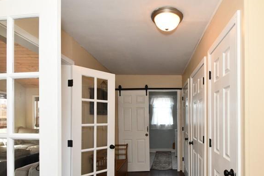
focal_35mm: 21
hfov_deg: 79.3
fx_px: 154
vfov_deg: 58.3
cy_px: 116
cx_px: 169
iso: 1600
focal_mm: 10
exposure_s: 1/60
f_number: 9
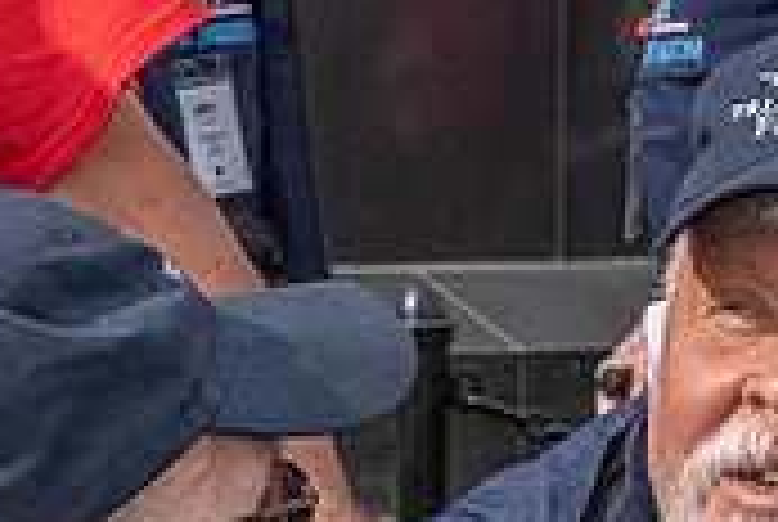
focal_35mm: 299
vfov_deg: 4.6
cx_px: 53
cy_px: 637
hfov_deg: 6.9
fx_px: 6473
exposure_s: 1/250
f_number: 16
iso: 500
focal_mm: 66
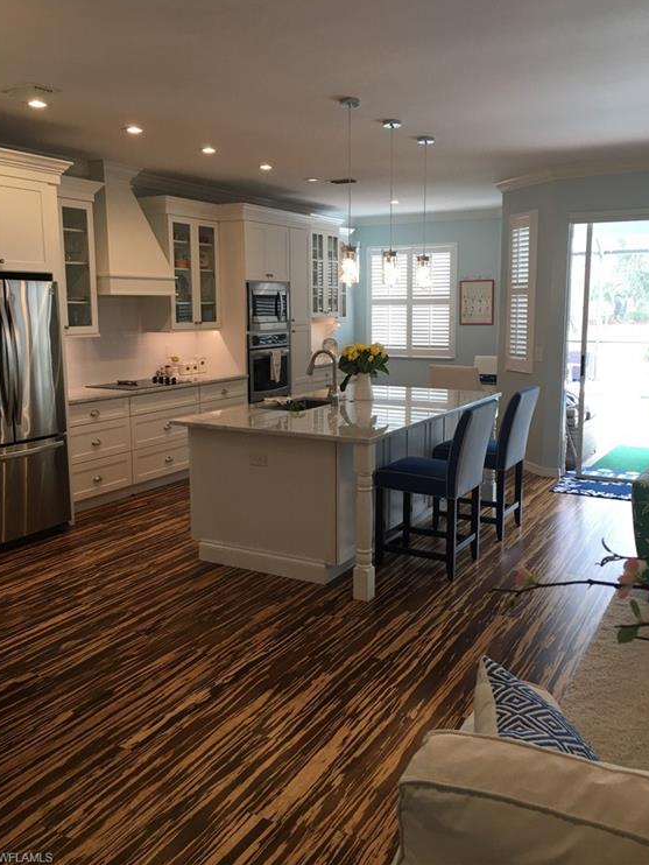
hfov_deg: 46.8
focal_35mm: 30
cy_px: 419
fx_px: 750
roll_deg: +1.4
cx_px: 324
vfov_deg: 59.9
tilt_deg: -7.5
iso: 32
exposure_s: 1/40
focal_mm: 4.15
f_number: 2.2
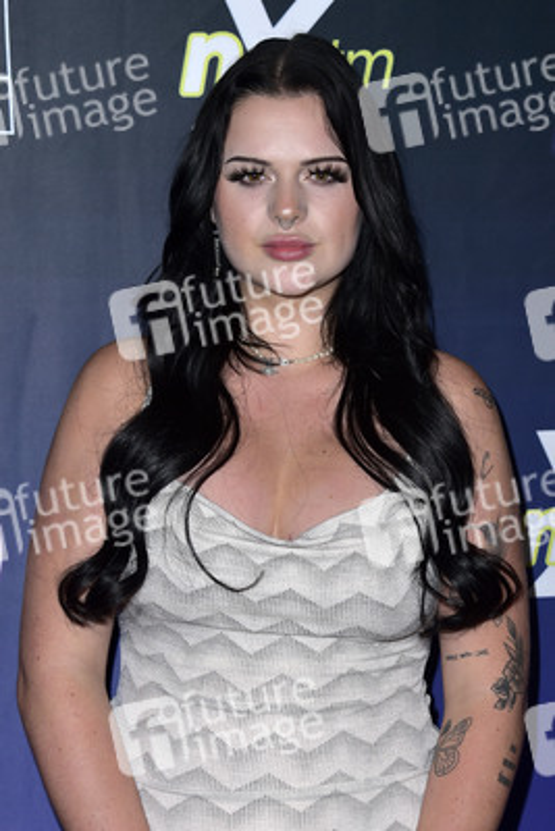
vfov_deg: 23.9
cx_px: 278
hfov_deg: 16.1
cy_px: 416
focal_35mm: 85
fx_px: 1964
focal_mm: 85
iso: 320
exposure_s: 1/250
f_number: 6.3
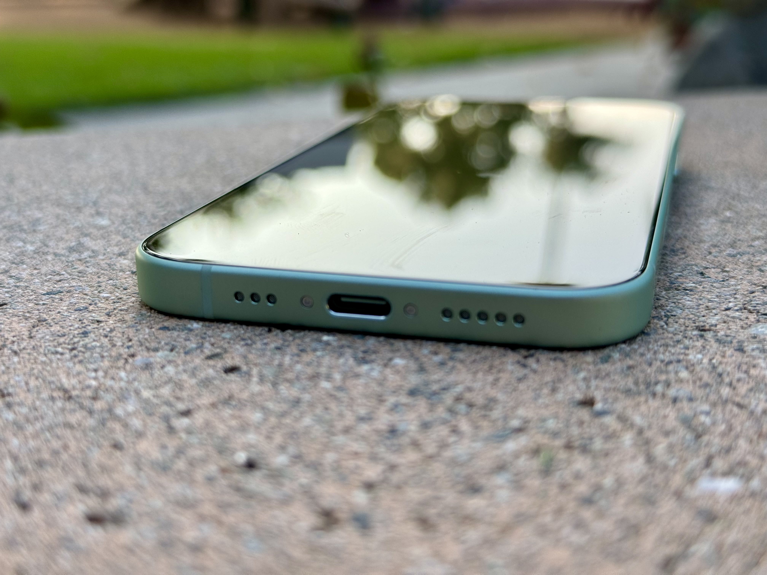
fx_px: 1064
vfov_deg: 30.3
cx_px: 384
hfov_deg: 39.7
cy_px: 288
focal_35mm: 48
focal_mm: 6.86
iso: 64
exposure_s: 1/756
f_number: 1.78
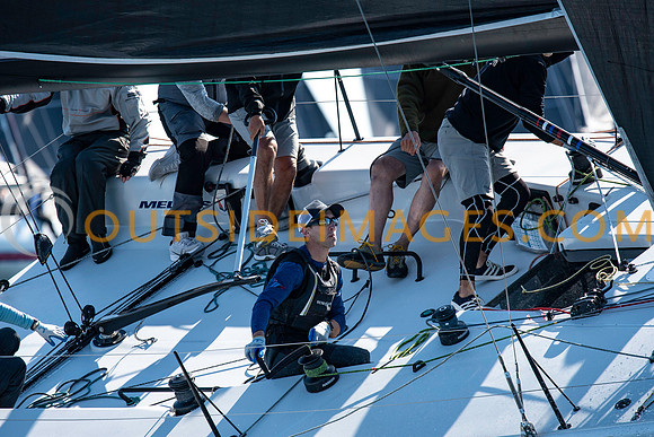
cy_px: 218
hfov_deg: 4.6
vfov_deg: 3.1
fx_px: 8177
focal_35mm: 450
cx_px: 327
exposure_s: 1/1250
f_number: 5
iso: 320
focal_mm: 300
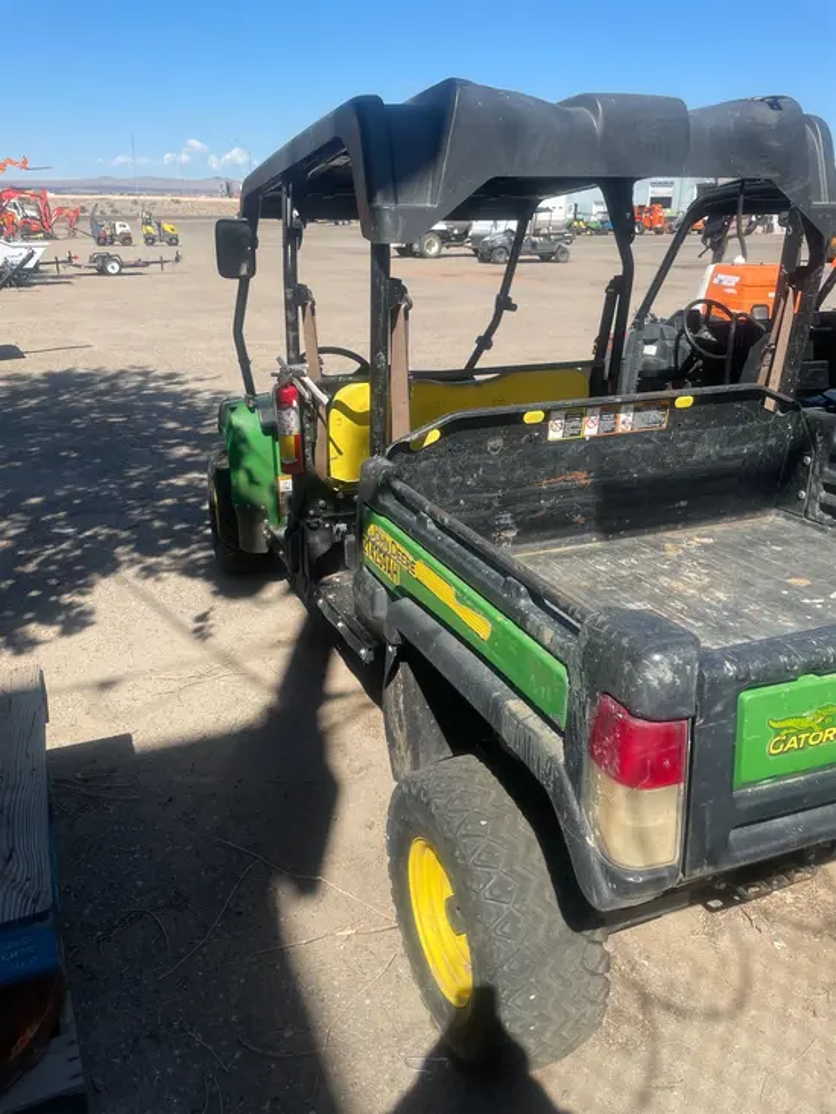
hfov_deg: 53.1
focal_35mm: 26
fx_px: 837
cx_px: 418
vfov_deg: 67.3
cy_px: 557
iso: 50
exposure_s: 1/3401
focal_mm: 4.2
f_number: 1.6
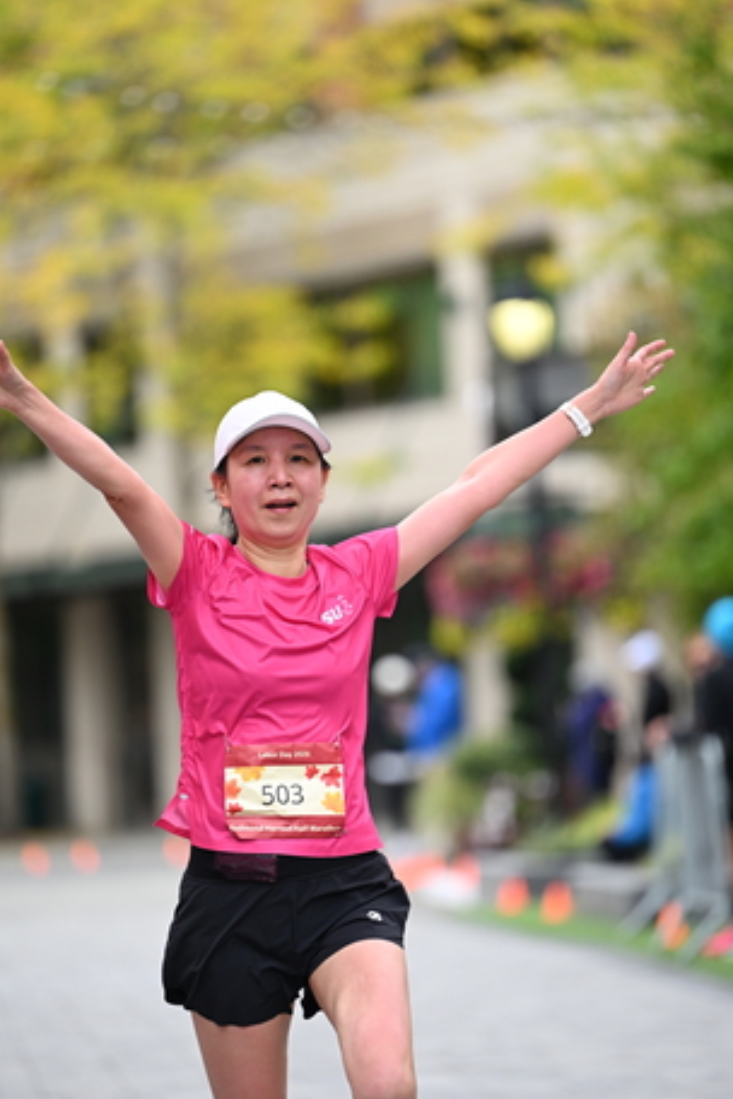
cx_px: 329
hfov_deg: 6.3
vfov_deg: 9.5
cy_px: 639
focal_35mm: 217
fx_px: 6627
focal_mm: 180
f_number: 2.8
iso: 640
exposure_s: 1/2000
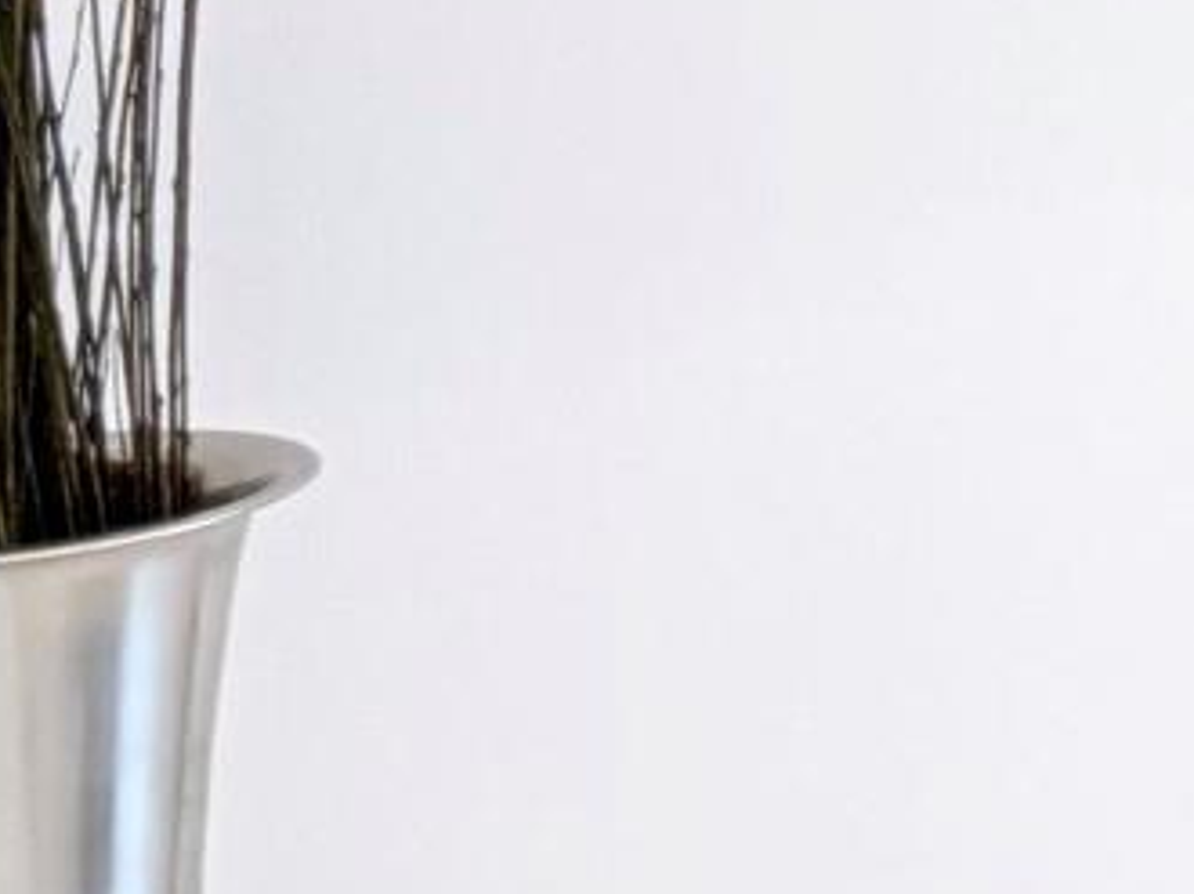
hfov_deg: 10.3
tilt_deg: -2.0
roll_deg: +0.3
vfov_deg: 9.5
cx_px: 3365
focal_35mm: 149
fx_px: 5136
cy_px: -684
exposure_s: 1/120
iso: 200
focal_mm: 6.76
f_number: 1.78
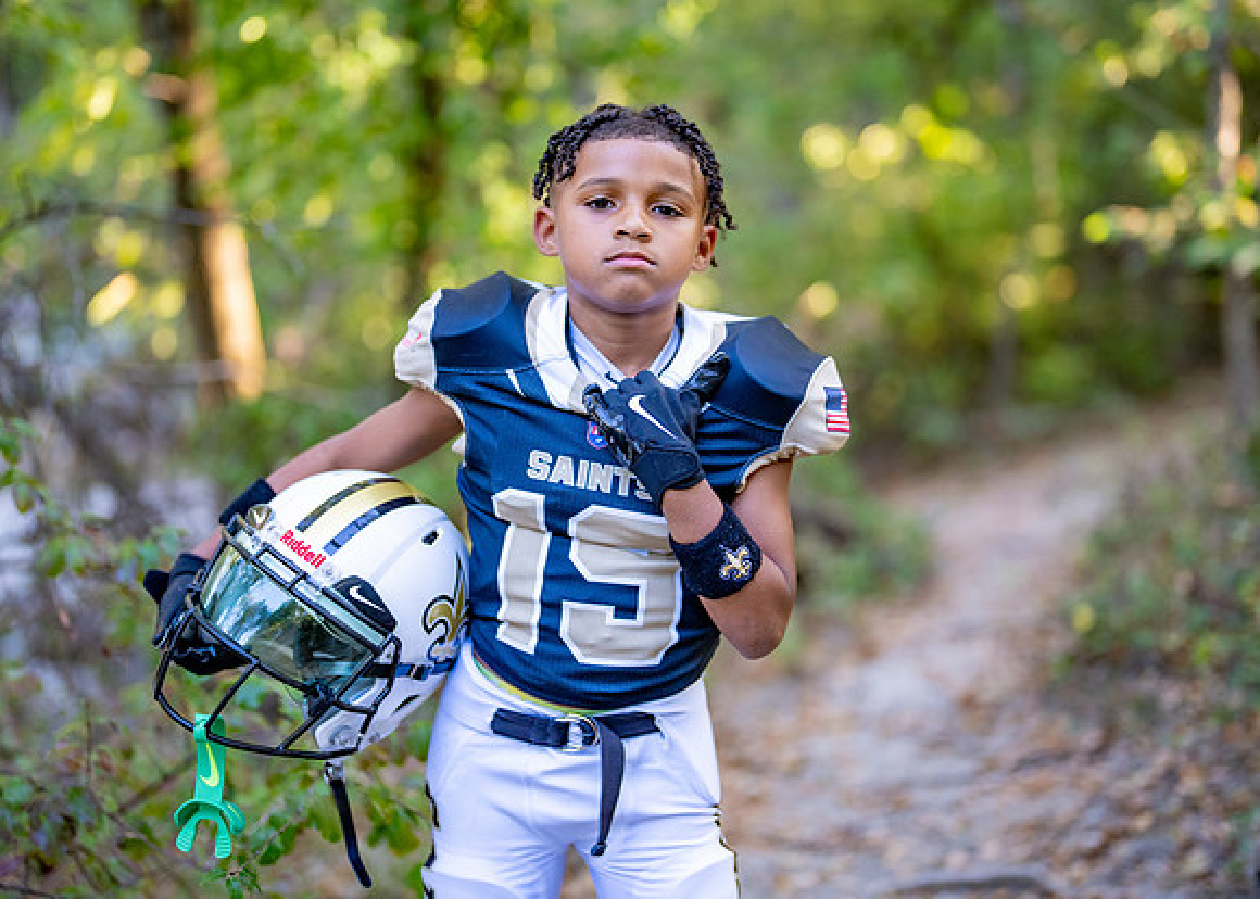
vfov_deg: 24.7
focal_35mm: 57
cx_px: 639
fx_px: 2057
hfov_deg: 34.1
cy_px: 408
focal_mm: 50
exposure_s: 1/1000
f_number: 1.2
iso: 1000
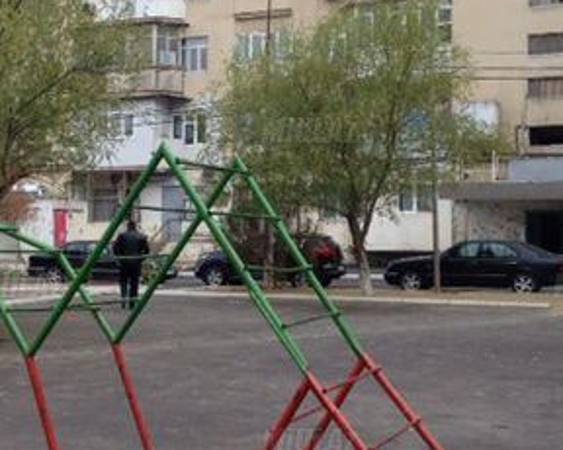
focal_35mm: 70
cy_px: 175
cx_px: 154
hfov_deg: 26.9
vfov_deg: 21.8
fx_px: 1166
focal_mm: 4.28
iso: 50
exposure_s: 1/428
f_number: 2.4
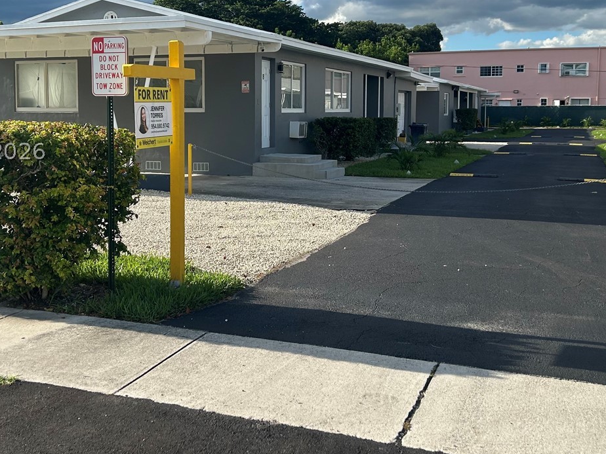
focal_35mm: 45
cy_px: 151
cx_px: 247
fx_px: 788
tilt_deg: -4.3
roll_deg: +0.3
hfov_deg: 41.9
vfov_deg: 31.9
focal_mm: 5.7
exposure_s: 1/3165
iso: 50
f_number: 1.5
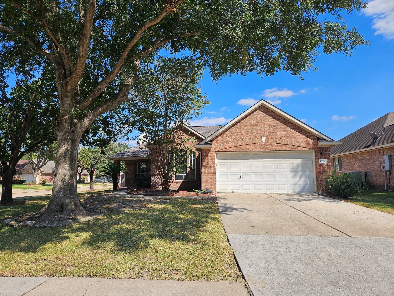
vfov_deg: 58.9
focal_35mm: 23
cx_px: 197
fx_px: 262
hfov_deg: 73.9
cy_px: 148
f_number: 1.8
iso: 25
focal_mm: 5.4
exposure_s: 1/1894
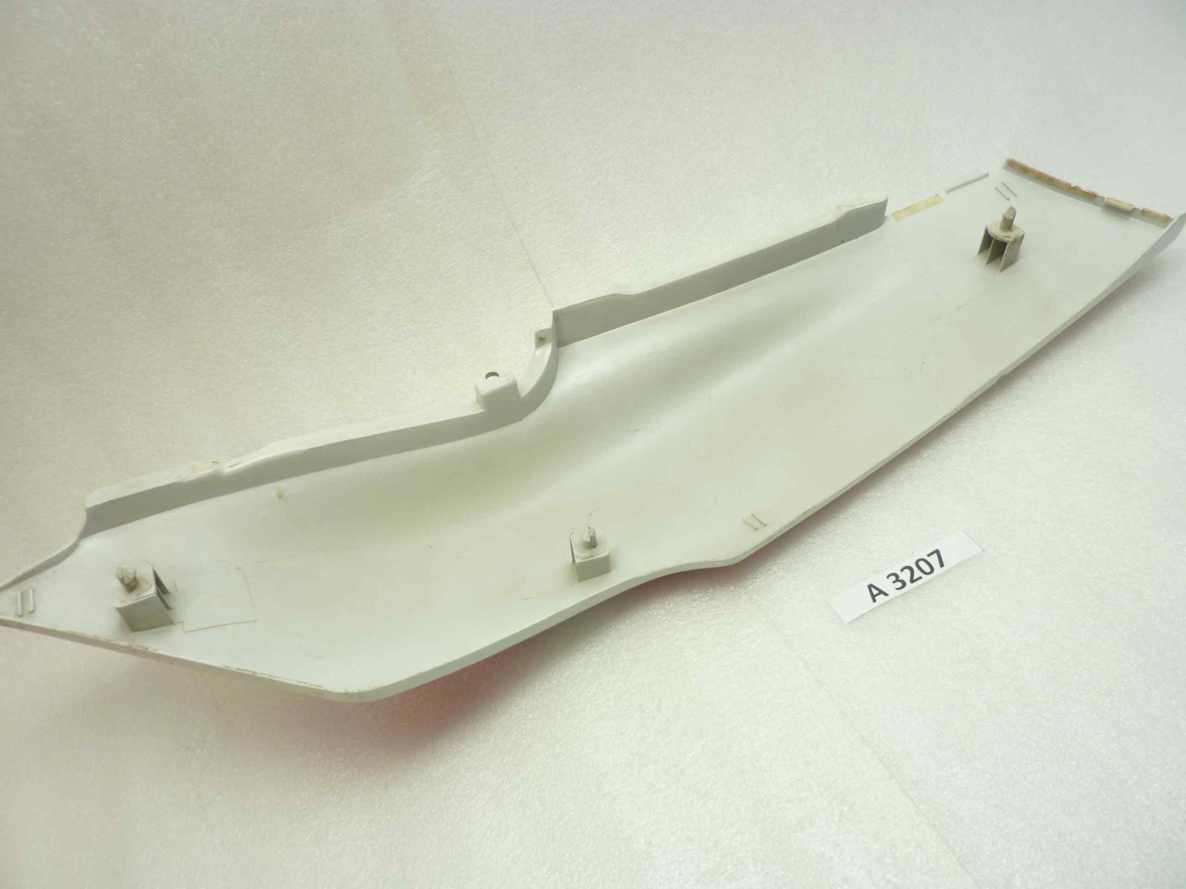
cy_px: 444
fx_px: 857
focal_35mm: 25
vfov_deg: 54.9
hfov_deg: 69.4
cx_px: 593
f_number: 3.3
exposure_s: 1/15
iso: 80
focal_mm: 4.1
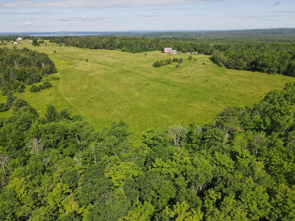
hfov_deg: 71.6
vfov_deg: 56.8
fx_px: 205
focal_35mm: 24
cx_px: 148
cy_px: 110
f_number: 2.8
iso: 100
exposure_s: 1/640
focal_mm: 4.5
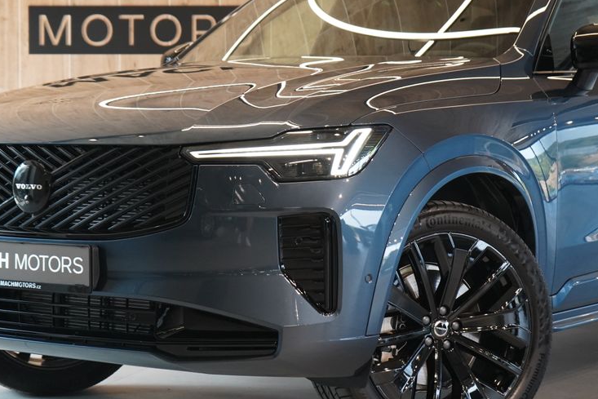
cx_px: 277
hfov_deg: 23.1
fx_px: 1462
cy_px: 195
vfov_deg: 15.5
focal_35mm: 88
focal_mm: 63
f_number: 5.6
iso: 4000
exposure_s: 1/160
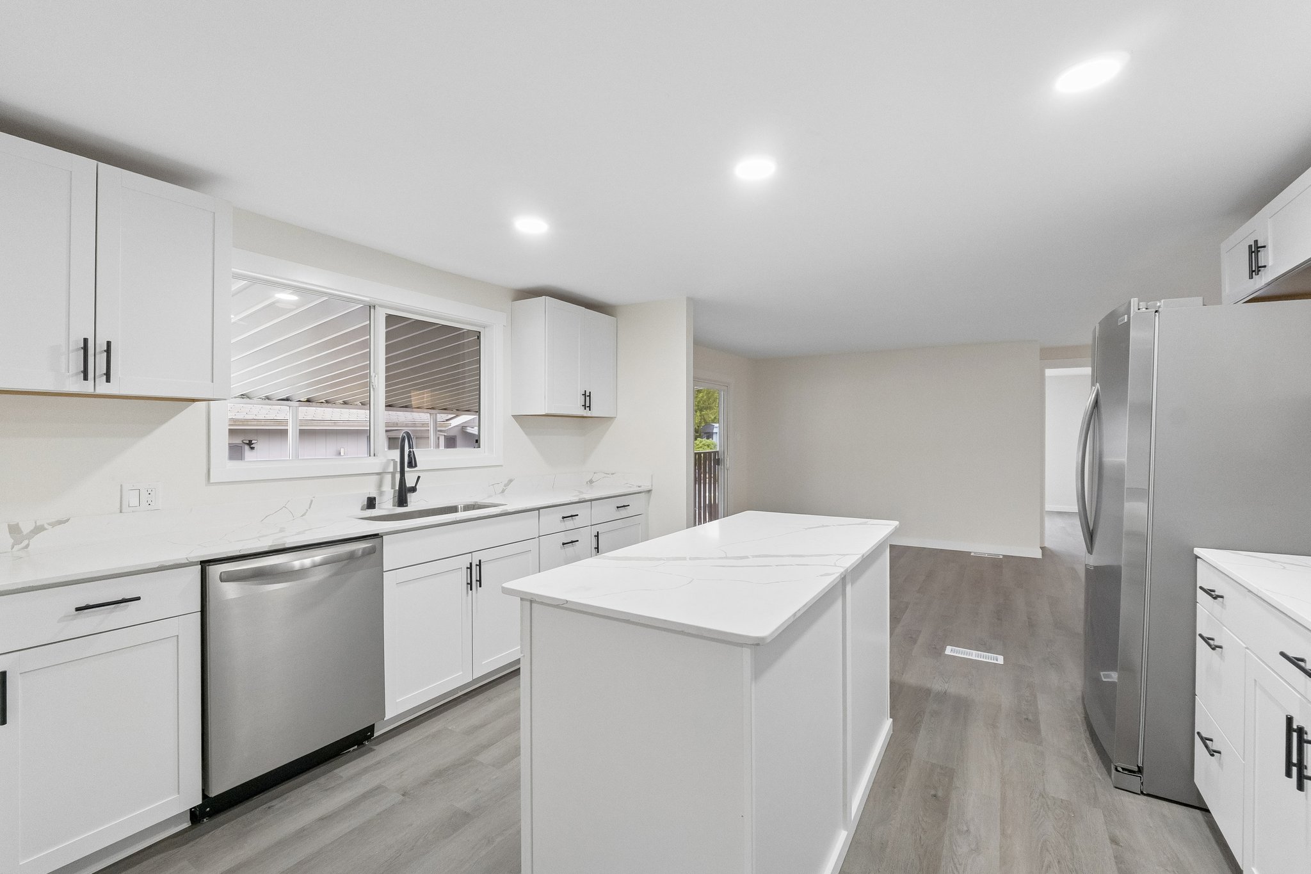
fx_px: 546
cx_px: 656
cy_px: 437
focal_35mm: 15
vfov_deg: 77.3
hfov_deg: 100.4
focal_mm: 10
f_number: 8
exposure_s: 1/30
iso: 1250
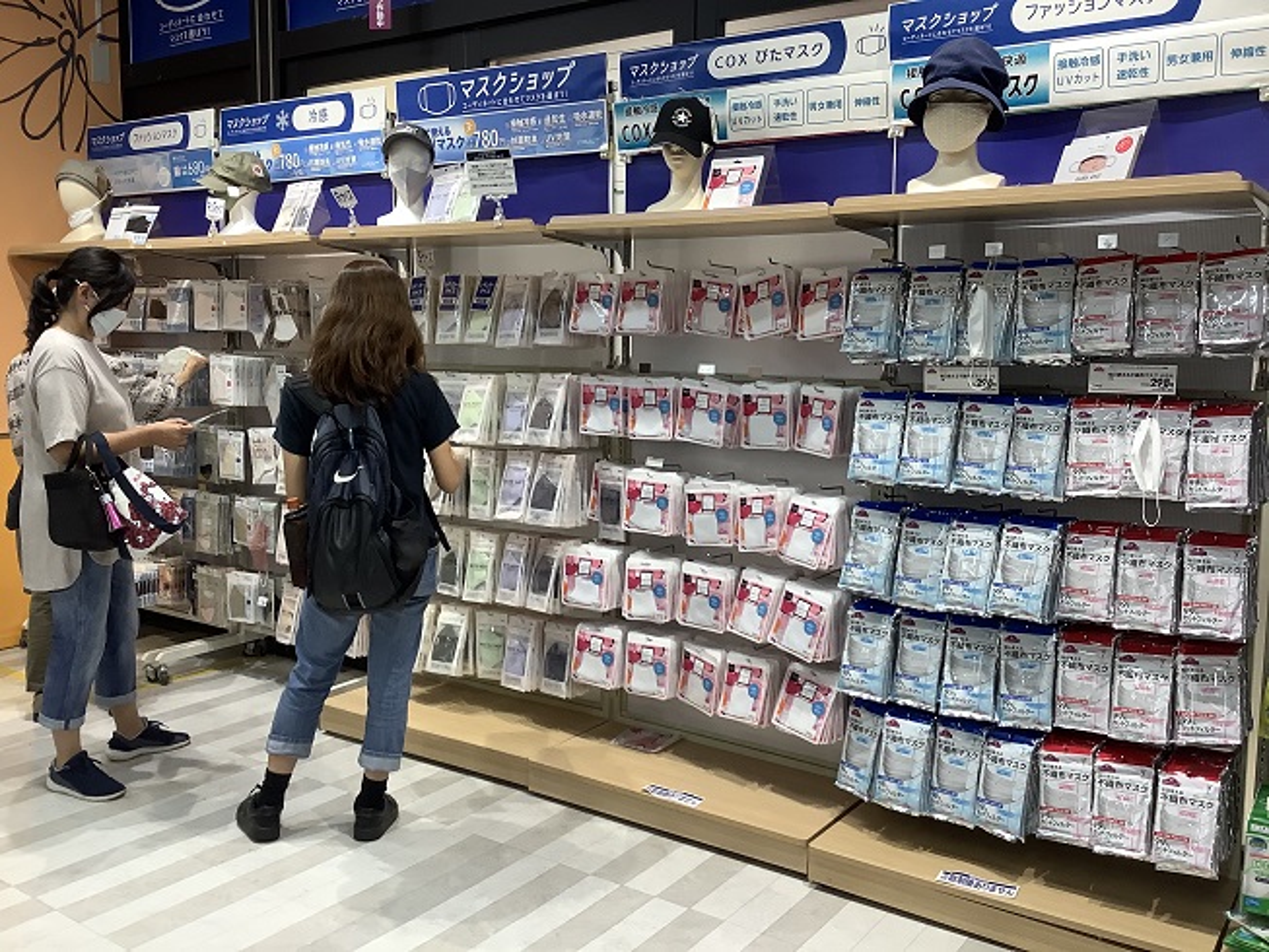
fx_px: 1137
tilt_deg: -7.9
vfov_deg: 45.5
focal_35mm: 31
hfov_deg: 58.3
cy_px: 476
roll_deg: -0.3
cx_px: 634
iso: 100
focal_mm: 3.3
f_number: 2.4
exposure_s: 1/100
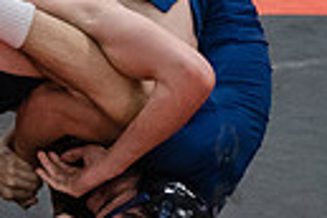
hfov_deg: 6.5
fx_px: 2861
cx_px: -101
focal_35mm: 315
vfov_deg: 4.4
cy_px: 39
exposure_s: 1/640
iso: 8000
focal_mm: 70
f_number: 3.2
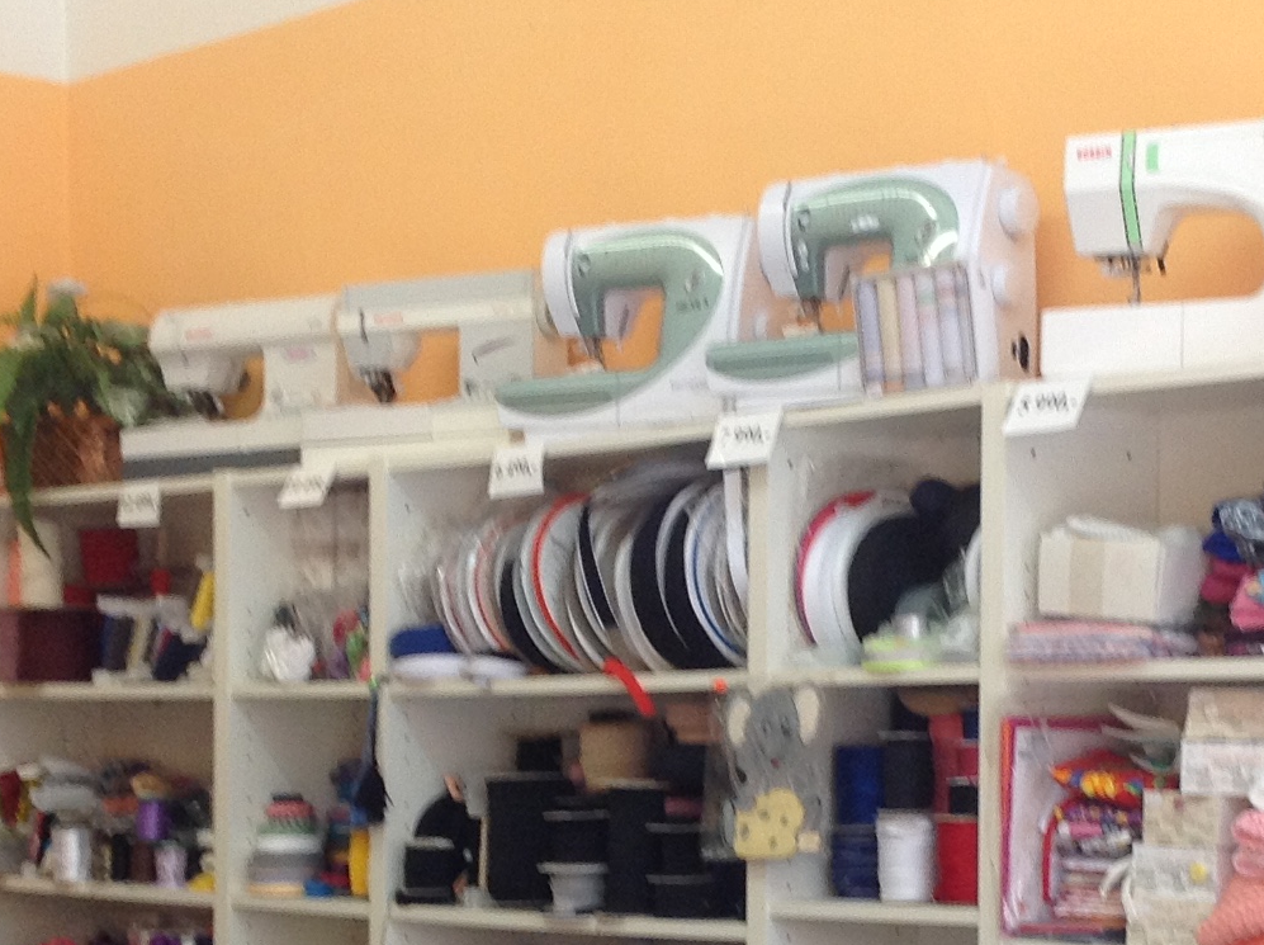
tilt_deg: -1.8
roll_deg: +0.0
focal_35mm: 91
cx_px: 828
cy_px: 828
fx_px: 3318
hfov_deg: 21.5
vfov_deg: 16.0
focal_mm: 4.28
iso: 64
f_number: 2.4
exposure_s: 1/50
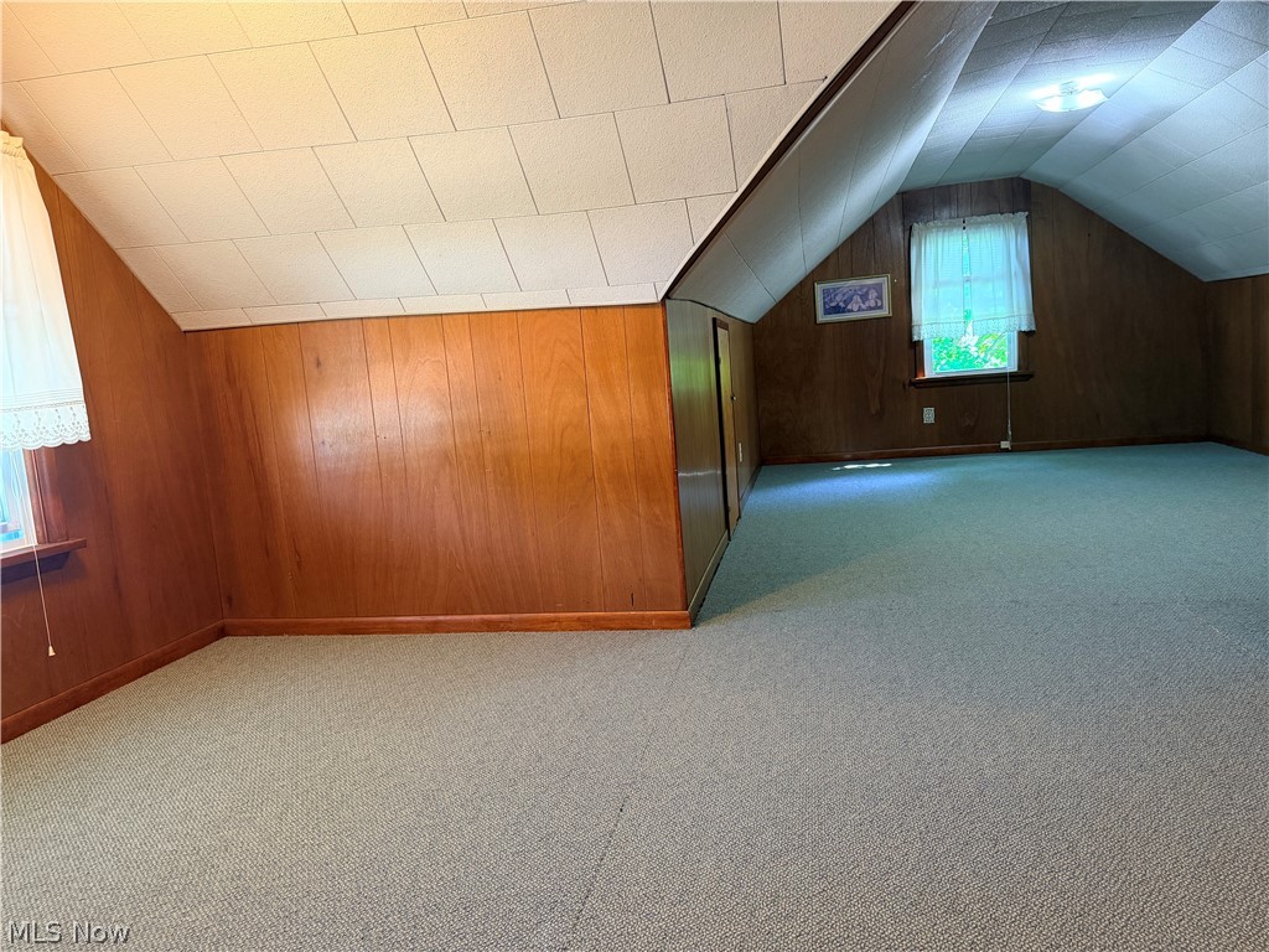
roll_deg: +4.6
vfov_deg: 56.8
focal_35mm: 24
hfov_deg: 71.6
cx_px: 634
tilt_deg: -6.5
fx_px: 880
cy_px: 476
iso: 400
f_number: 1.78
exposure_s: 1/60
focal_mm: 6.76
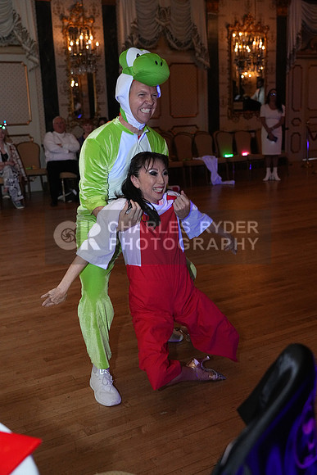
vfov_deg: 50.7
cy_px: 238
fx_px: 502
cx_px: 158
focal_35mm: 38
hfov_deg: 35.1
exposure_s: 1/200
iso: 5000
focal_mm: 38
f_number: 4
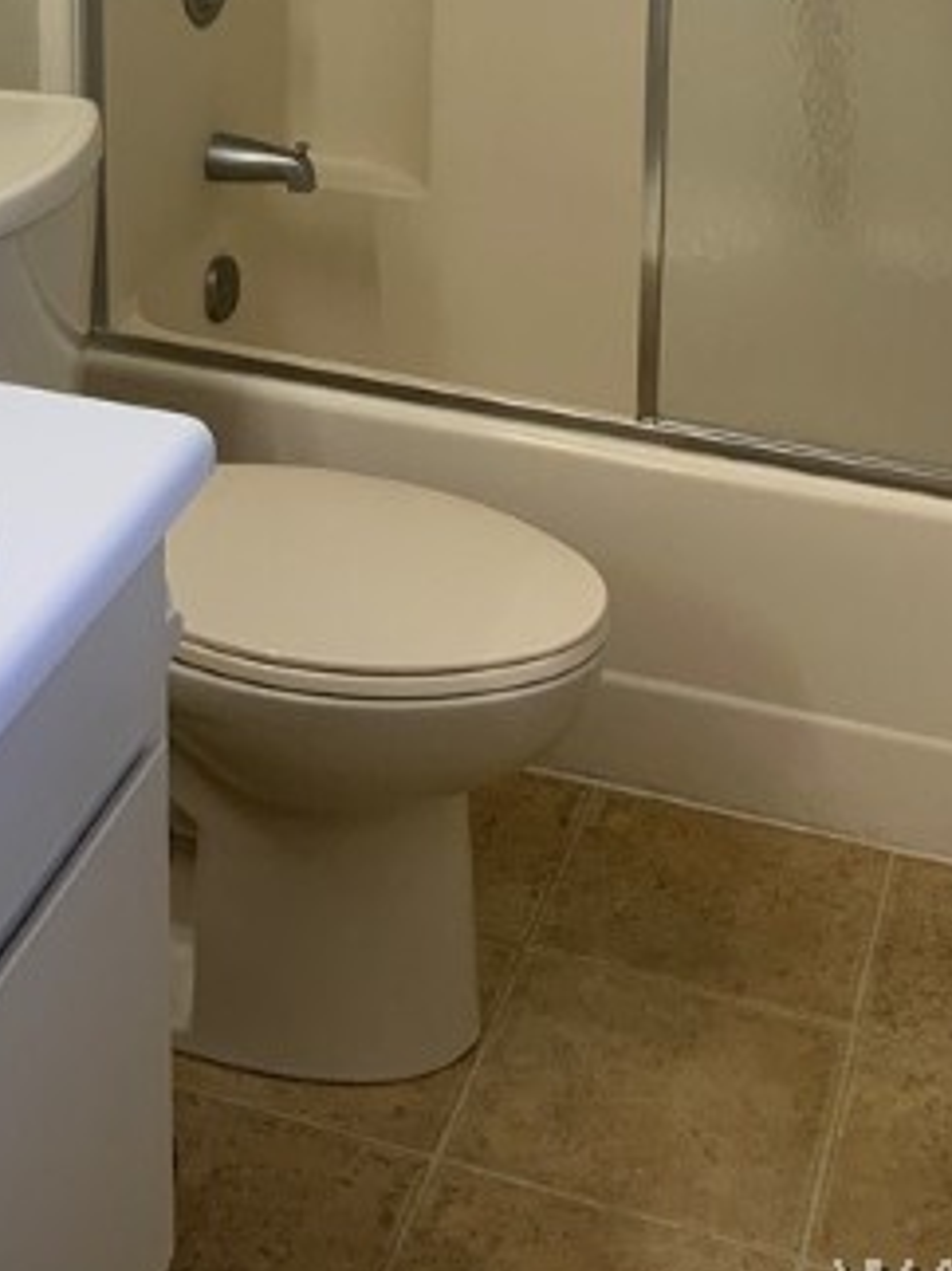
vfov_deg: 25.9
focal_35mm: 69
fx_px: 2532
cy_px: -153
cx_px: 106
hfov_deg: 20.9
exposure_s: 1/60
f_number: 1.8
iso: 40
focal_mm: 3
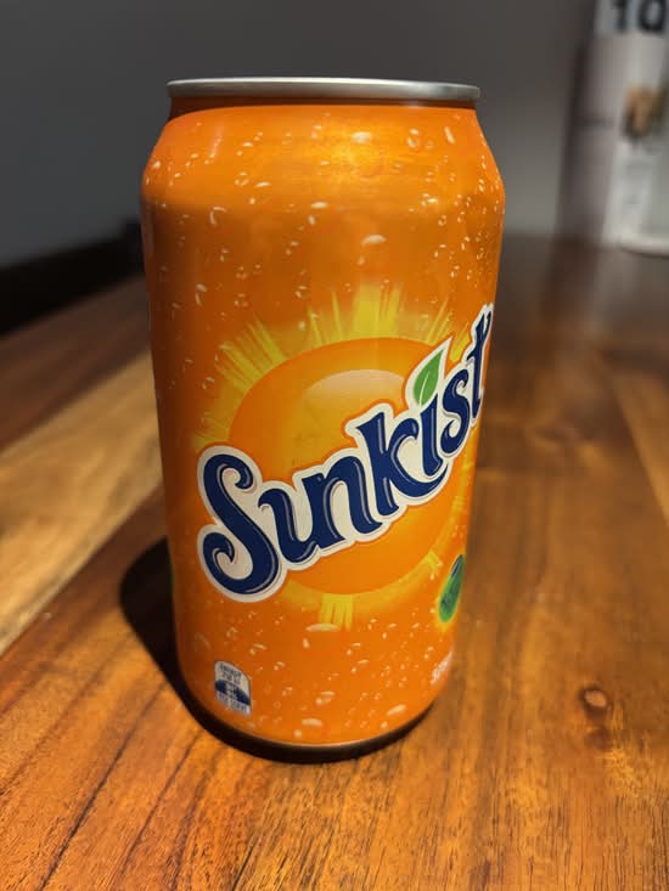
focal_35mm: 26
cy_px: 446
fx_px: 670
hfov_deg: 53.1
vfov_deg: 67.3
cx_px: 334
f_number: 1.6
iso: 400
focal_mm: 5.96
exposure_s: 1/50
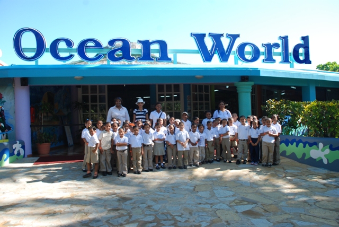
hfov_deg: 61.9
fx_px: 283
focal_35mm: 30
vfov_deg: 43.7
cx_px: 170
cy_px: 114
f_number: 6.3
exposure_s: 1/200
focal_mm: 20
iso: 200
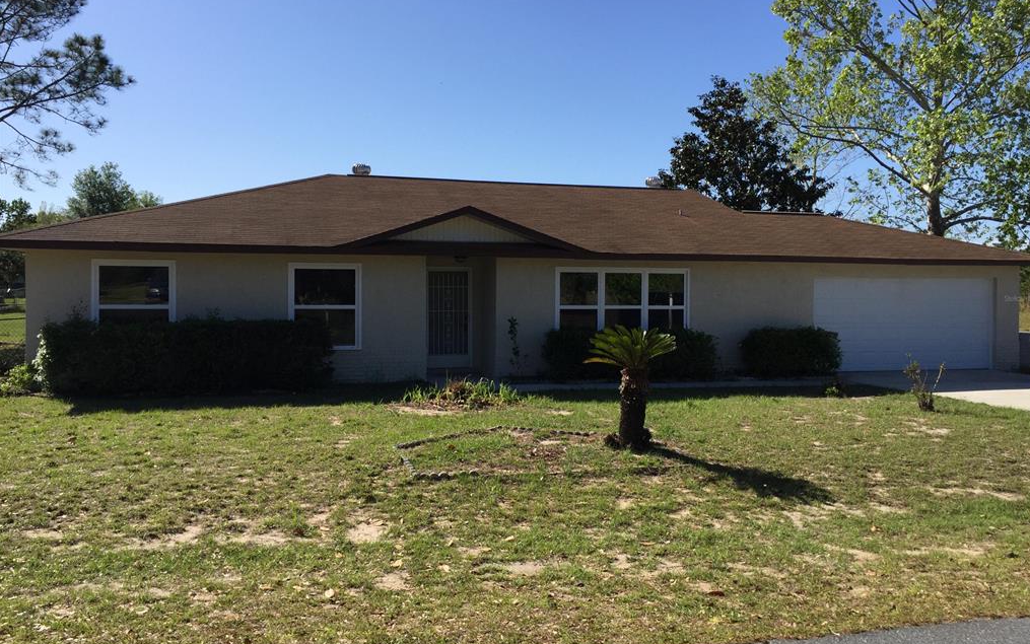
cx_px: 518
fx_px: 870
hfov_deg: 61.2
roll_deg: -2.1
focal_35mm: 31
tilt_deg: -1.2
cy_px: 298
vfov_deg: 40.6
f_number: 2.2
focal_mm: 4.15
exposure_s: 1/2326
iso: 32
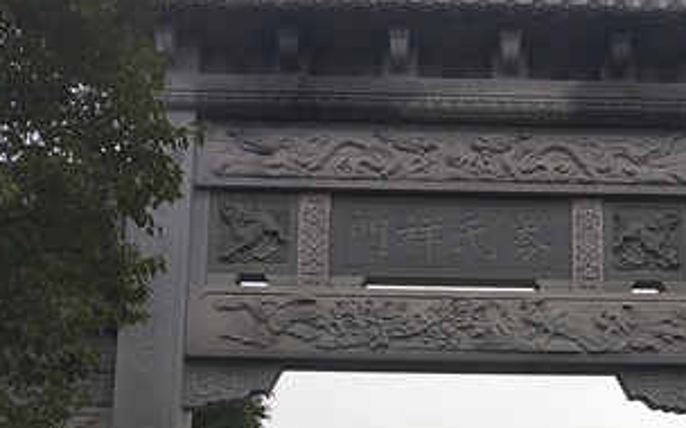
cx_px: 455
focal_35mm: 79
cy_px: 448
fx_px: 1477
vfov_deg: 16.1
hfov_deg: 26.0
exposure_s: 1/287
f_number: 1.8
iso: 51
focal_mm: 3.95
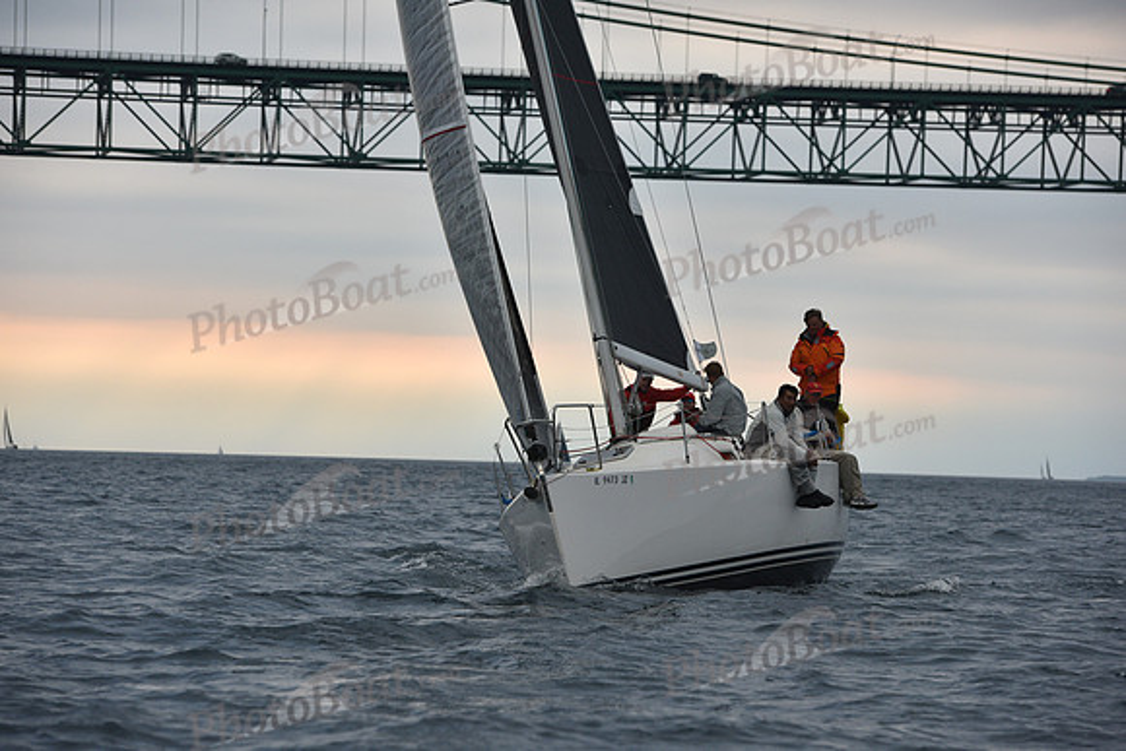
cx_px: 563
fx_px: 4693
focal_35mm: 150
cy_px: 376
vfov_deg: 9.2
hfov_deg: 13.7
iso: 640
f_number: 6.3
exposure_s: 1/640
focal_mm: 150
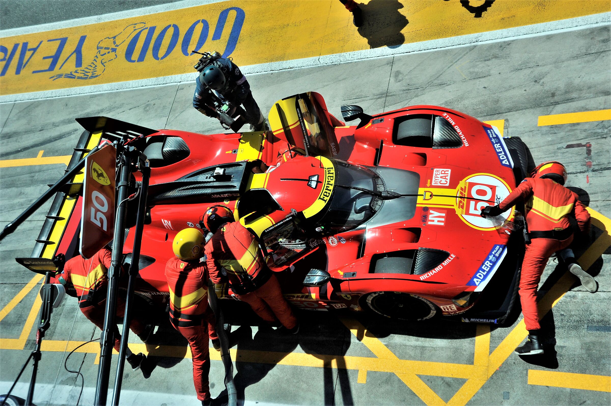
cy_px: 203
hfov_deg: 43.6
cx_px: 306
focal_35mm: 45
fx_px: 763
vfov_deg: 29.8
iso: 500
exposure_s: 1/1600
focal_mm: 45
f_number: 10
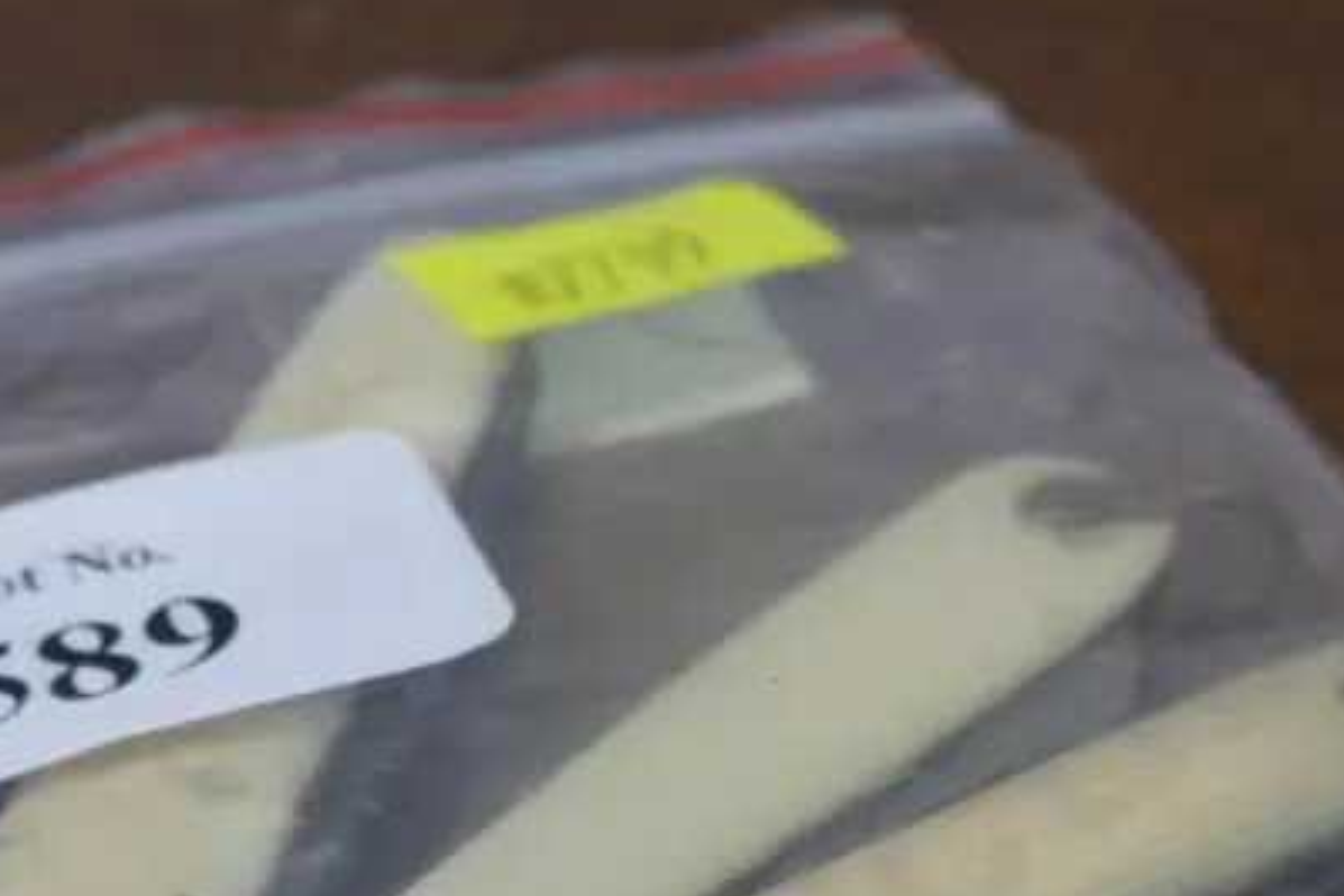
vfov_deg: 9.8
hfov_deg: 14.7
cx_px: 832
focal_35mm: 139
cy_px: 938
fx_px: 5189
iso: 500
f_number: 5.3
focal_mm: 26
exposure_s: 1/60
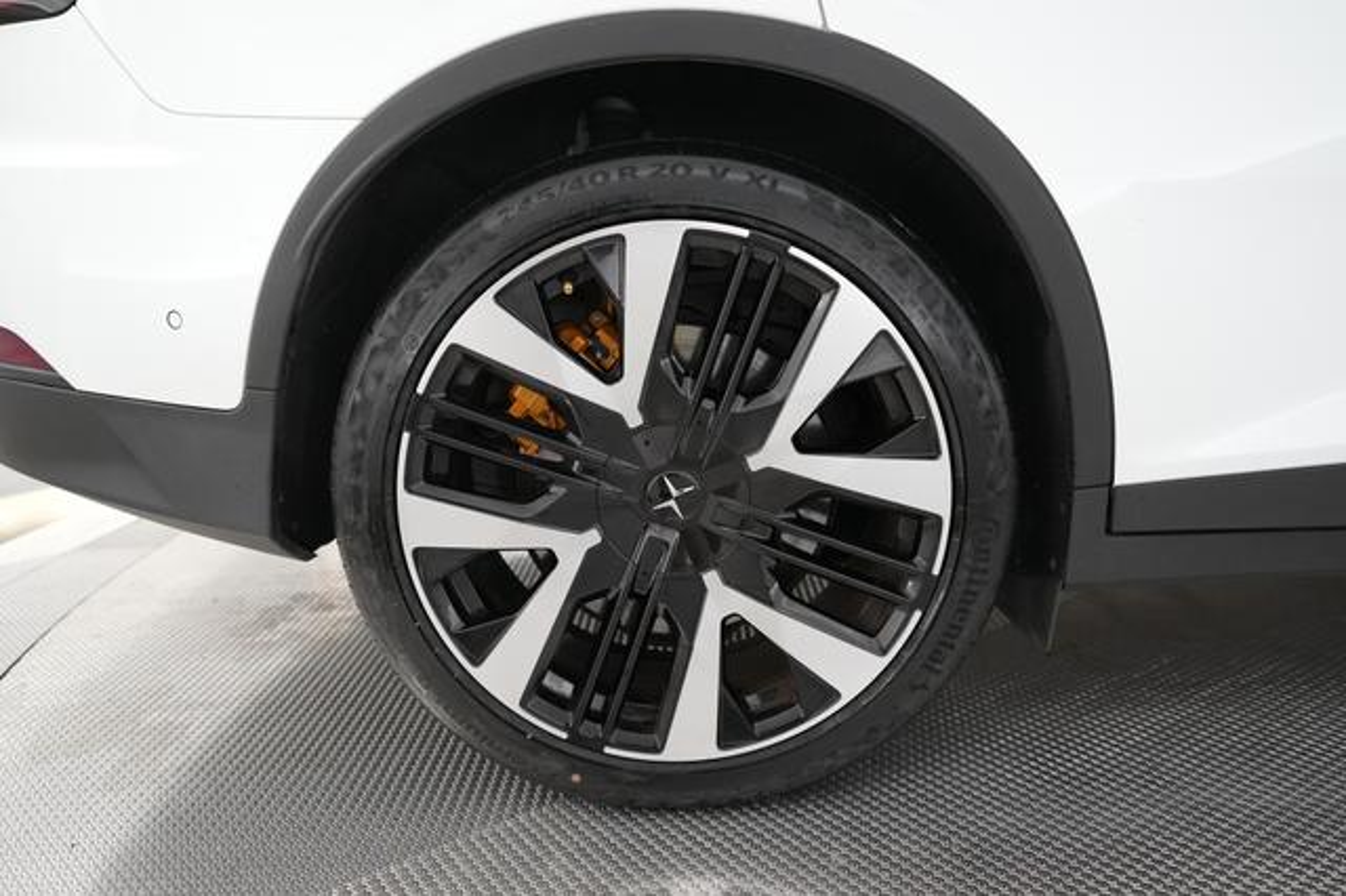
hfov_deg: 69.4
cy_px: 448
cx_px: 673
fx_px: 972
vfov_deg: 49.5
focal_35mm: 26
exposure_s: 1/320
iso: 4000
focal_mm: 26
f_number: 2.8
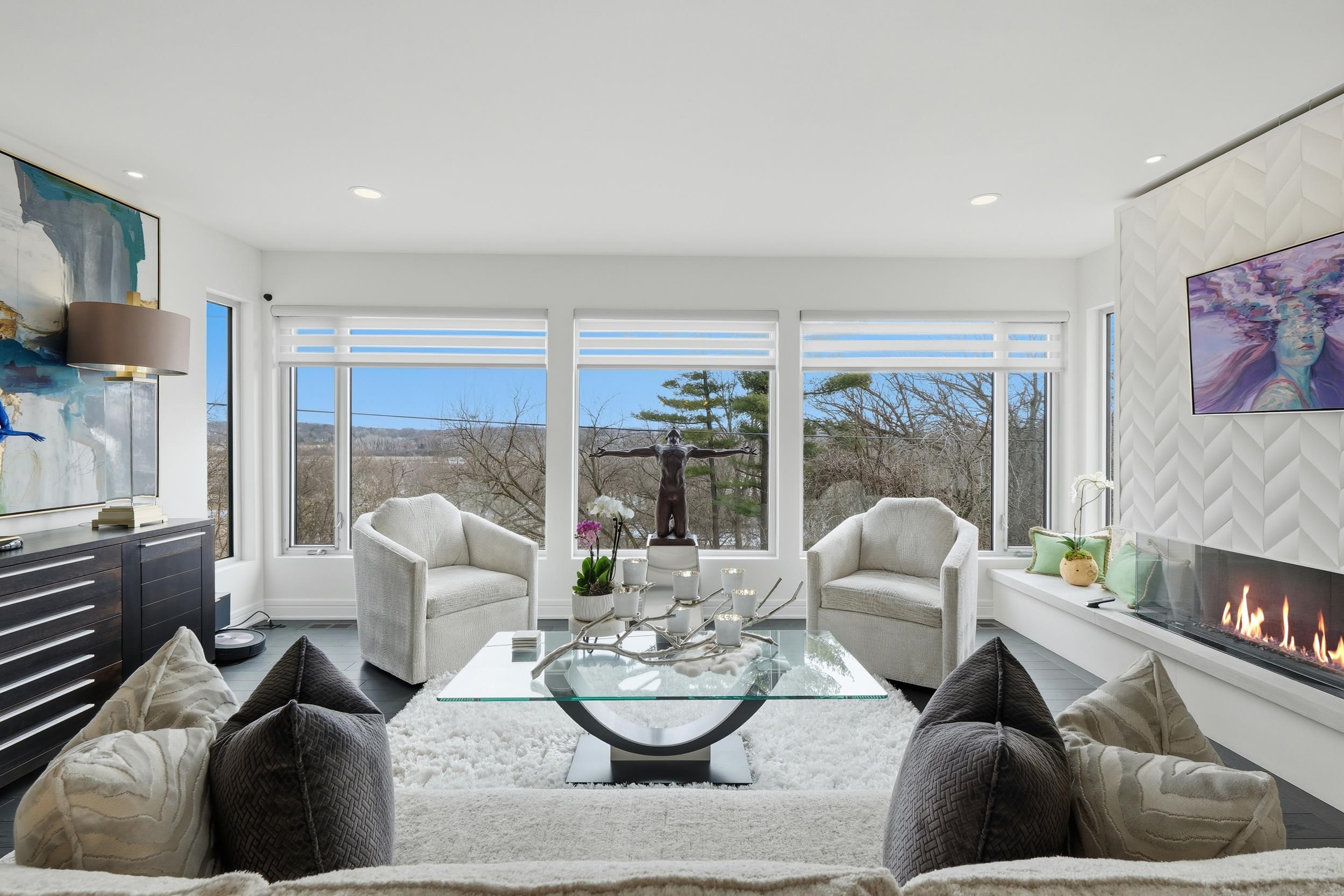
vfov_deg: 77.3
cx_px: 672
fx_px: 560
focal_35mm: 15
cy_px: 448
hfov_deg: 100.4
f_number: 9
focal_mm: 10
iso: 160
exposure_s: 1/60
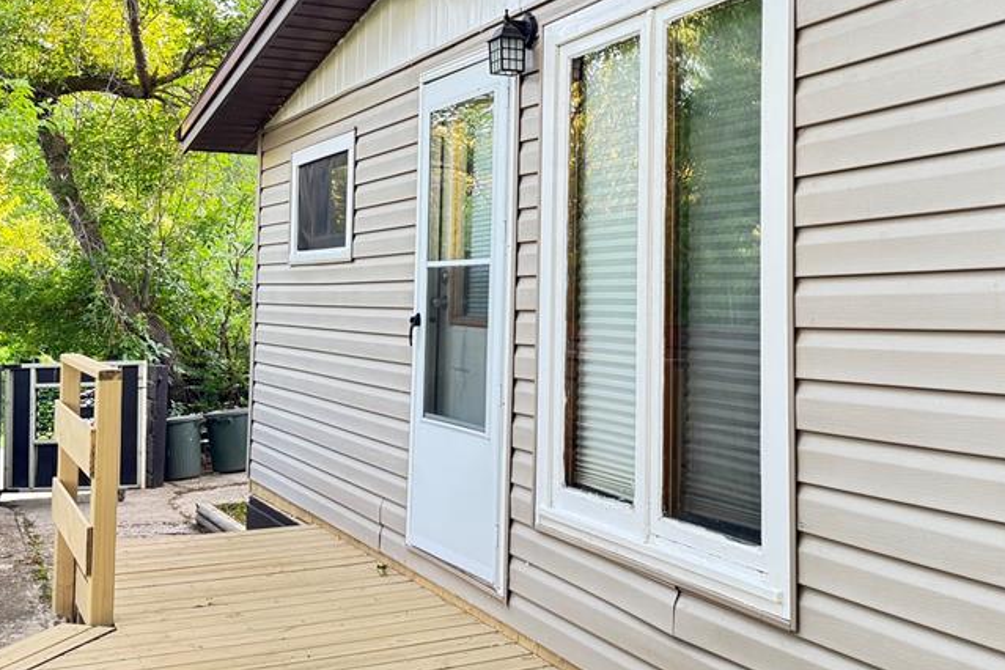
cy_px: 220
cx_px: 568
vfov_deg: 33.1
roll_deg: -0.3
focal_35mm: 40
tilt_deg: +3.7
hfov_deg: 48.3
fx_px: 1117
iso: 200
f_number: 1.78
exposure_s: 1/72
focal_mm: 6.76
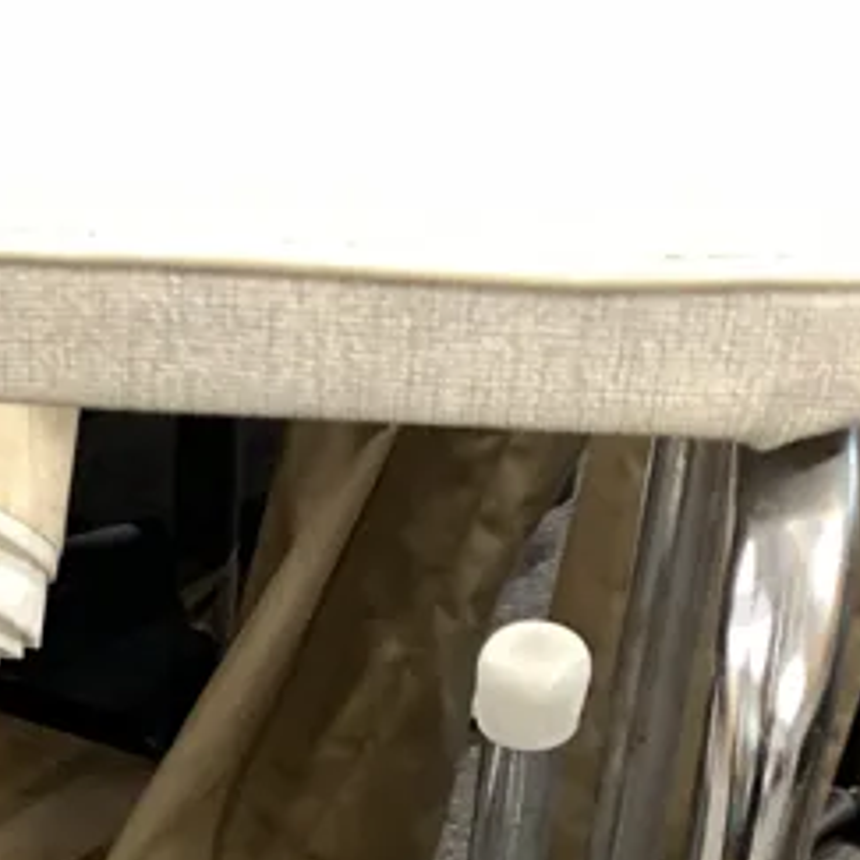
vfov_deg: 15.3
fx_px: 2726
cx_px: -28
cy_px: 1568
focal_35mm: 97
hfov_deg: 17.5
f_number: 1.8
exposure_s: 1/50
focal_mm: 4.25
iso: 200
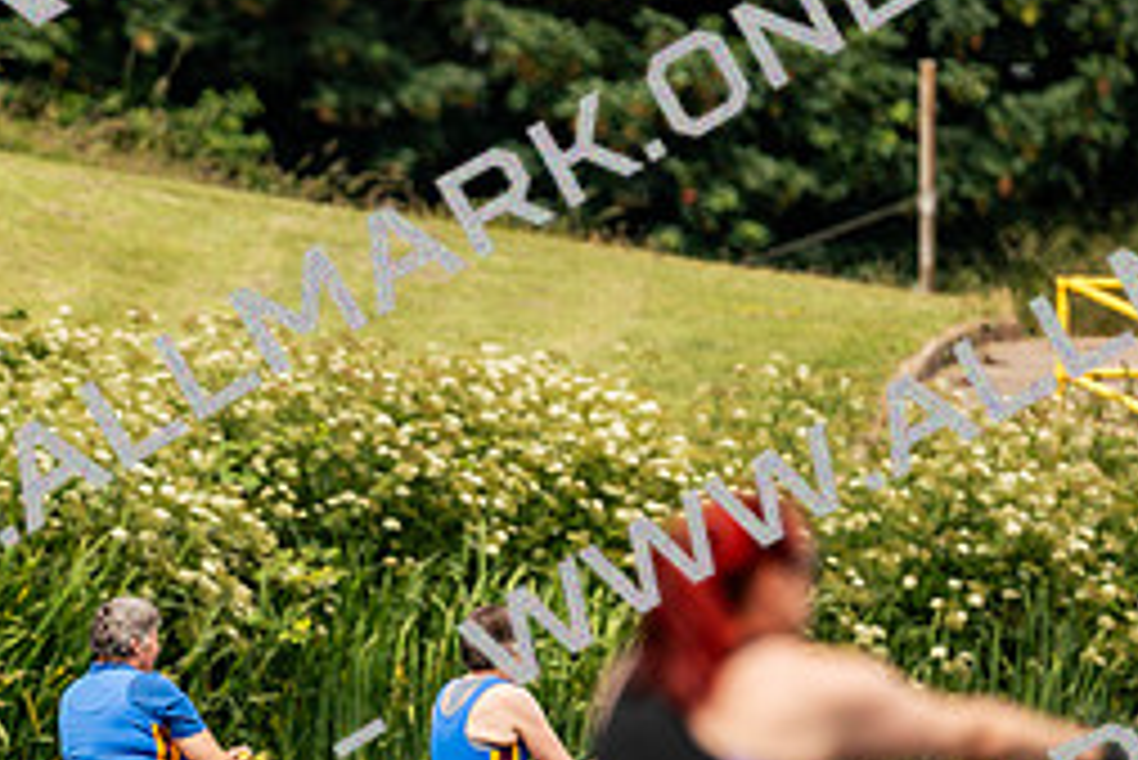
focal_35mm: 1374
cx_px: 130
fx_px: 43457
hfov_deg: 1.5
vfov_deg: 1.0
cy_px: 762
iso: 200
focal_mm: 600
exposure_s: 1/2000
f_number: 6.3
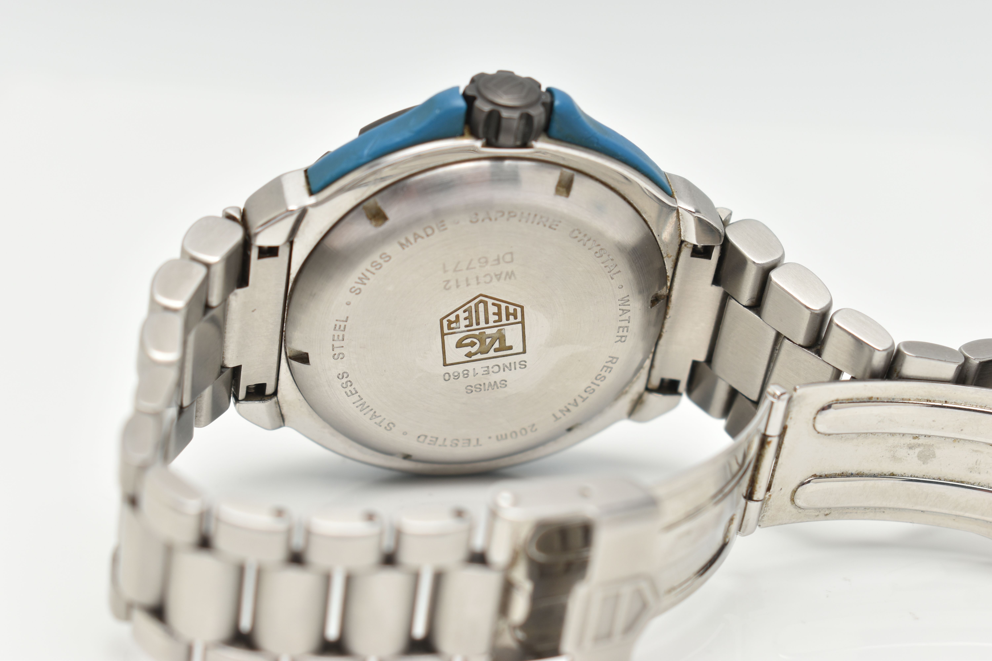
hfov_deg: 24.6
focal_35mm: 82
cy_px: 330
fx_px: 2273
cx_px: 496
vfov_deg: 16.6
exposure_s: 1/100
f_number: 8
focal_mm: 55
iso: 200
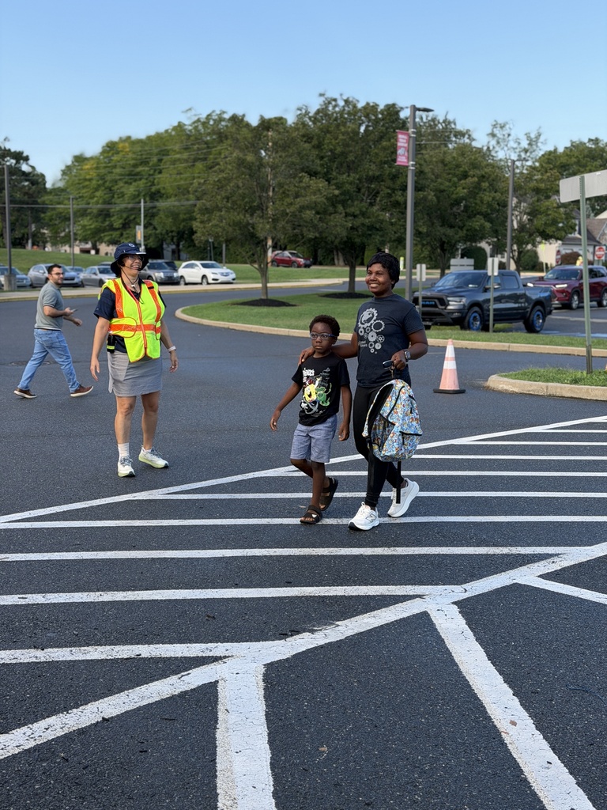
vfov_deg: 39.7
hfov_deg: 30.3
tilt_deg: -6.7
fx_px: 1122
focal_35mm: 48
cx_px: 304
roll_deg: -0.3
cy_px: 405
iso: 100
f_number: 1.78
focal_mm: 6.76
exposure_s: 1/1149
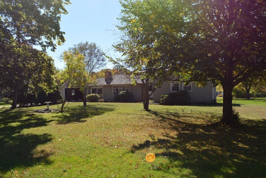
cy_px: 89
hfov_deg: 67.4
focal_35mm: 27
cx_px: 133
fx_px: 200
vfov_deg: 47.9
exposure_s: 1/200
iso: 100
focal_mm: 18
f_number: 7.1
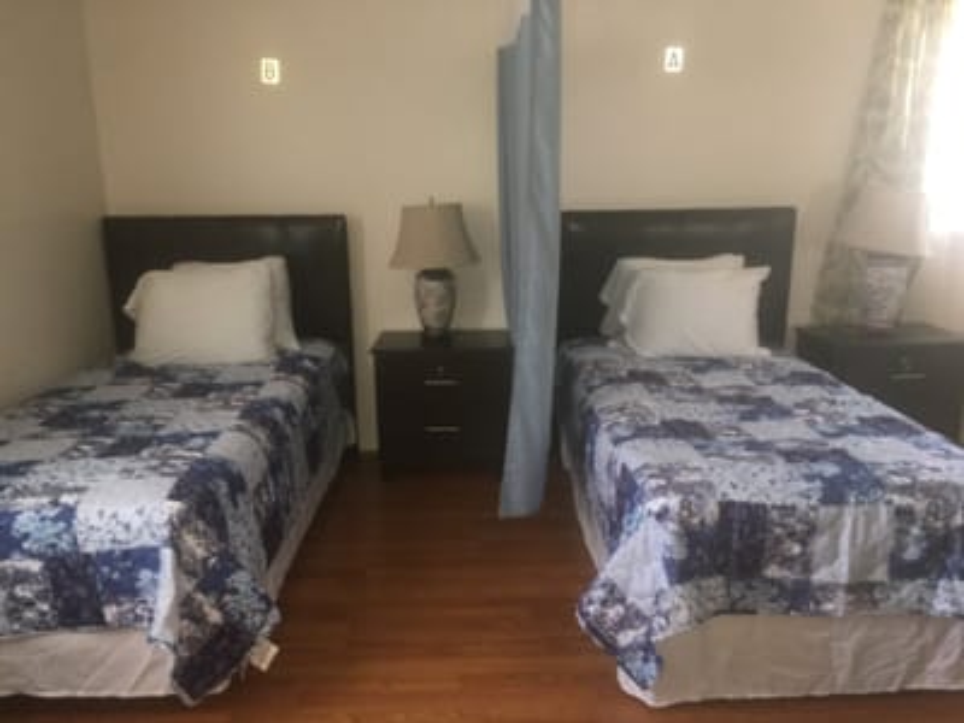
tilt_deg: -14.7
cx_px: 482
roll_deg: +0.8
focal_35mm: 29
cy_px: 362
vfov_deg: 48.2
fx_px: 808
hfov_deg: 61.7
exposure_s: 1/16
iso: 100
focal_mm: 4.15
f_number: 2.2
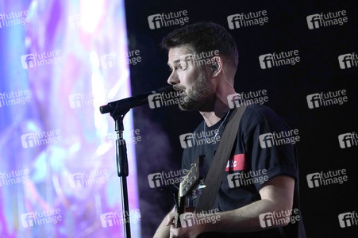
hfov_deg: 11.6
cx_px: 179
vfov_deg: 7.7
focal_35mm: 178
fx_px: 1769
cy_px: 119
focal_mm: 178
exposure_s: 1/250
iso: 2000
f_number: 5.6
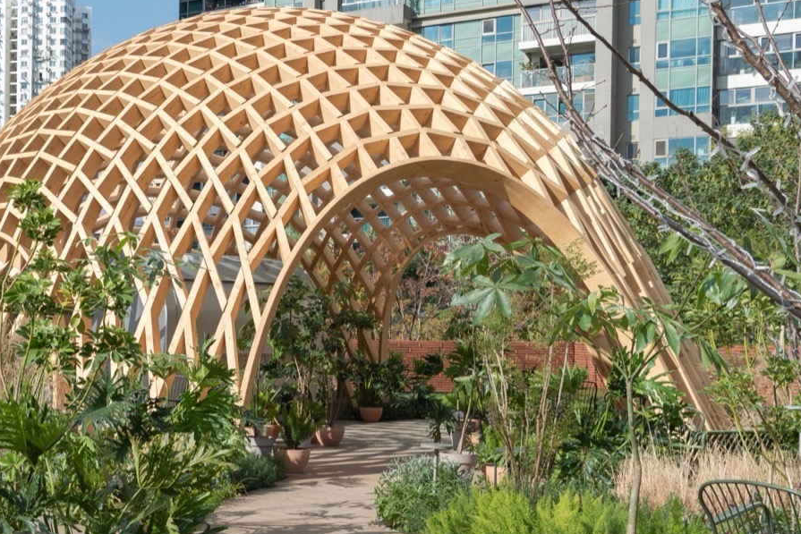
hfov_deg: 33.3
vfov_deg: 23.7
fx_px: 1268
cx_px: 83
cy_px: 352
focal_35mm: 57
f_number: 8
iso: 200
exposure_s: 1/640
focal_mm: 30
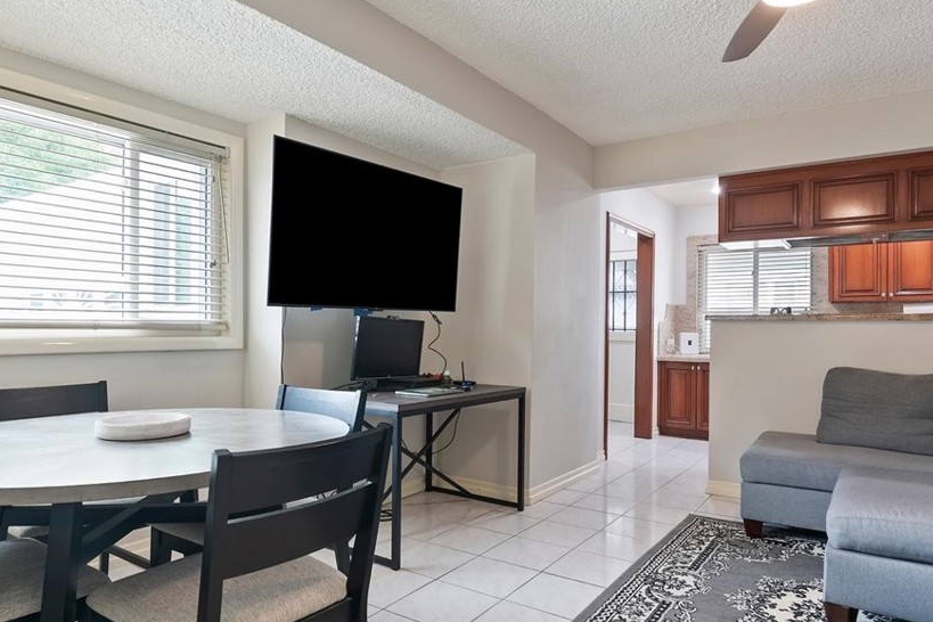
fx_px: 534
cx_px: 468
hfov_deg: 82.2
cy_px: 317
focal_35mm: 21
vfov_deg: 60.4
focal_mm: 11
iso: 320
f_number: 7.1
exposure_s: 1/10
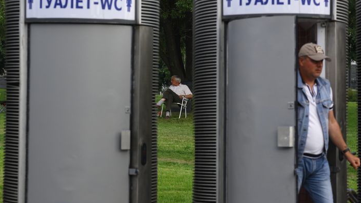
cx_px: 179
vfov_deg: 10.3
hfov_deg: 18.2
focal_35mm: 118
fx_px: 1130
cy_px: 97
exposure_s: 1/320
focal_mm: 112
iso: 200
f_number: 6.3
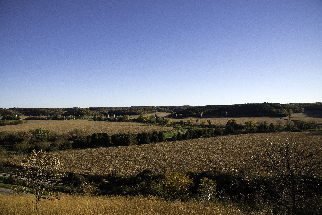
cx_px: 161
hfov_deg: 73.7
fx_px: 215
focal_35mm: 24
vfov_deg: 53.2
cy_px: 108
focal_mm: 24
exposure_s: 1/400
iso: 400
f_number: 11
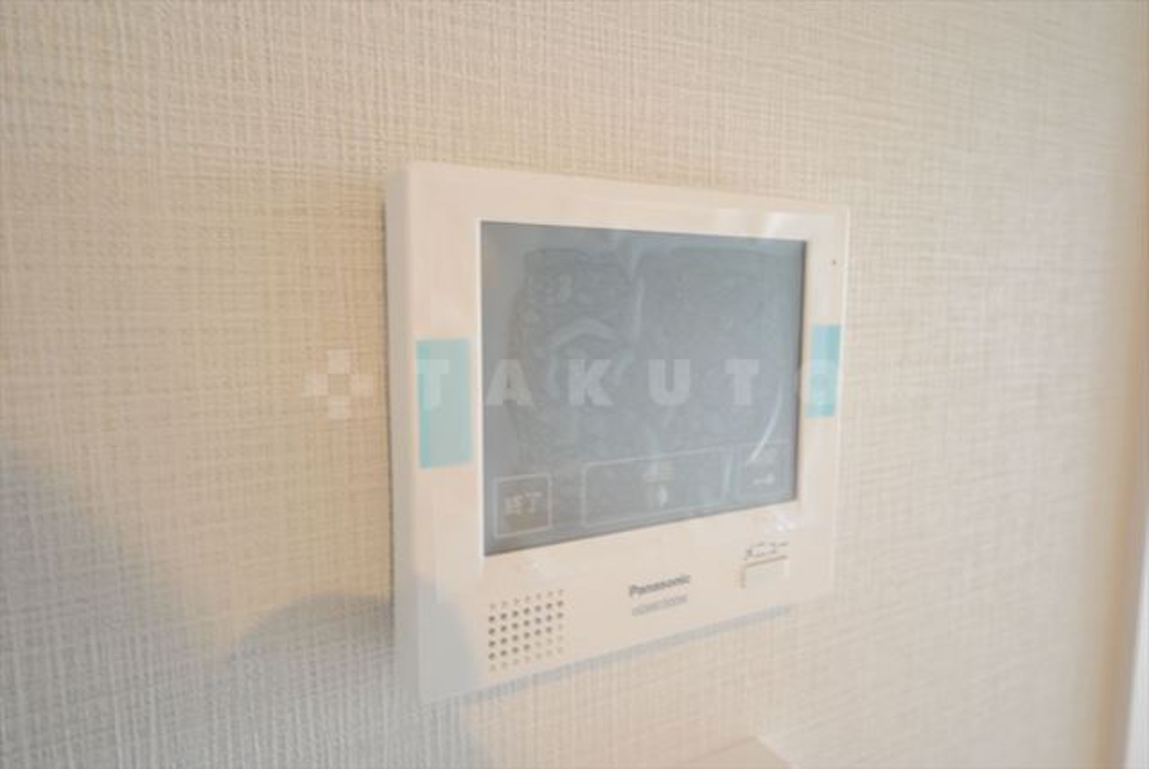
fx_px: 767
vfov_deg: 53.2
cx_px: 574
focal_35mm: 24
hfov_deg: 73.7
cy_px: 384
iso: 800
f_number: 5.6
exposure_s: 1/25
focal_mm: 16
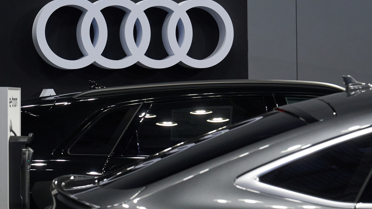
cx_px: 187
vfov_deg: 10.9
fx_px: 1095
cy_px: 119
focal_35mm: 111
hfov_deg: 19.3
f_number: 5.6
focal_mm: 70
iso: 3200
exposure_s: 1/160
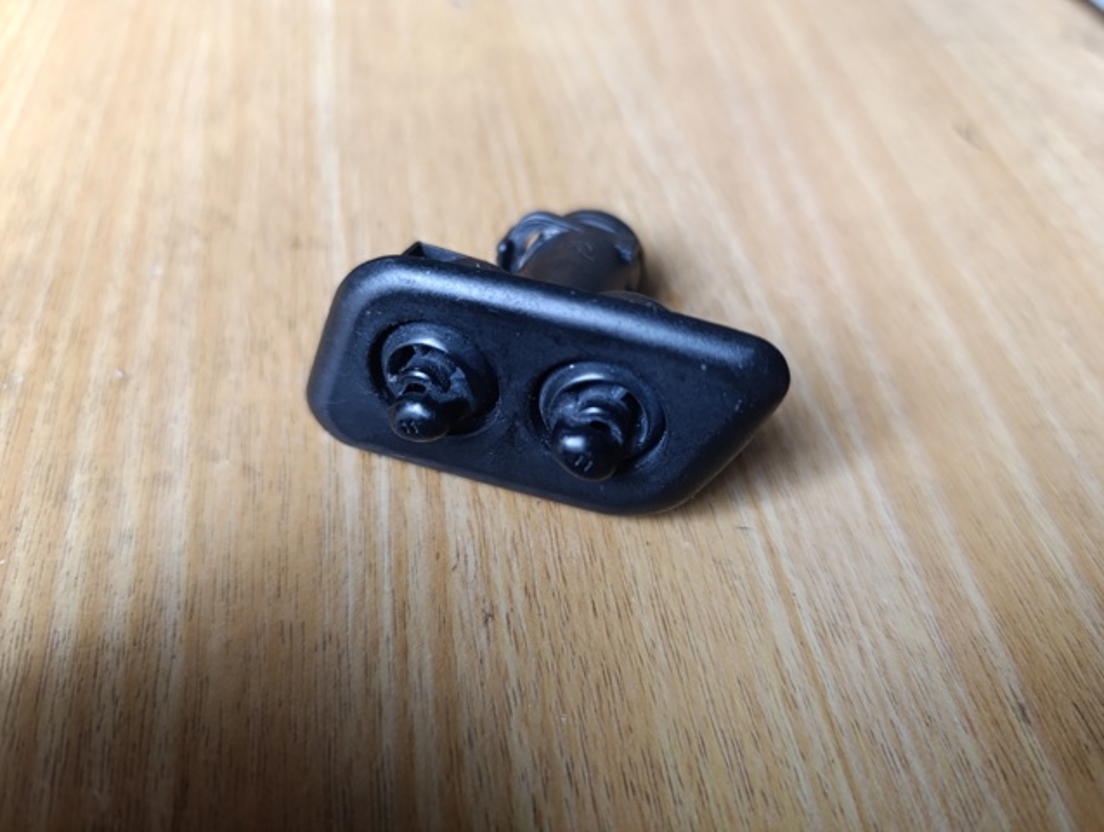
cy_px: 416
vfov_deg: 59.0
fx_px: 735
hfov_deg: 73.8
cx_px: 552
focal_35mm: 23
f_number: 1.6
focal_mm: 6.14
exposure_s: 1/33.3
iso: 1000
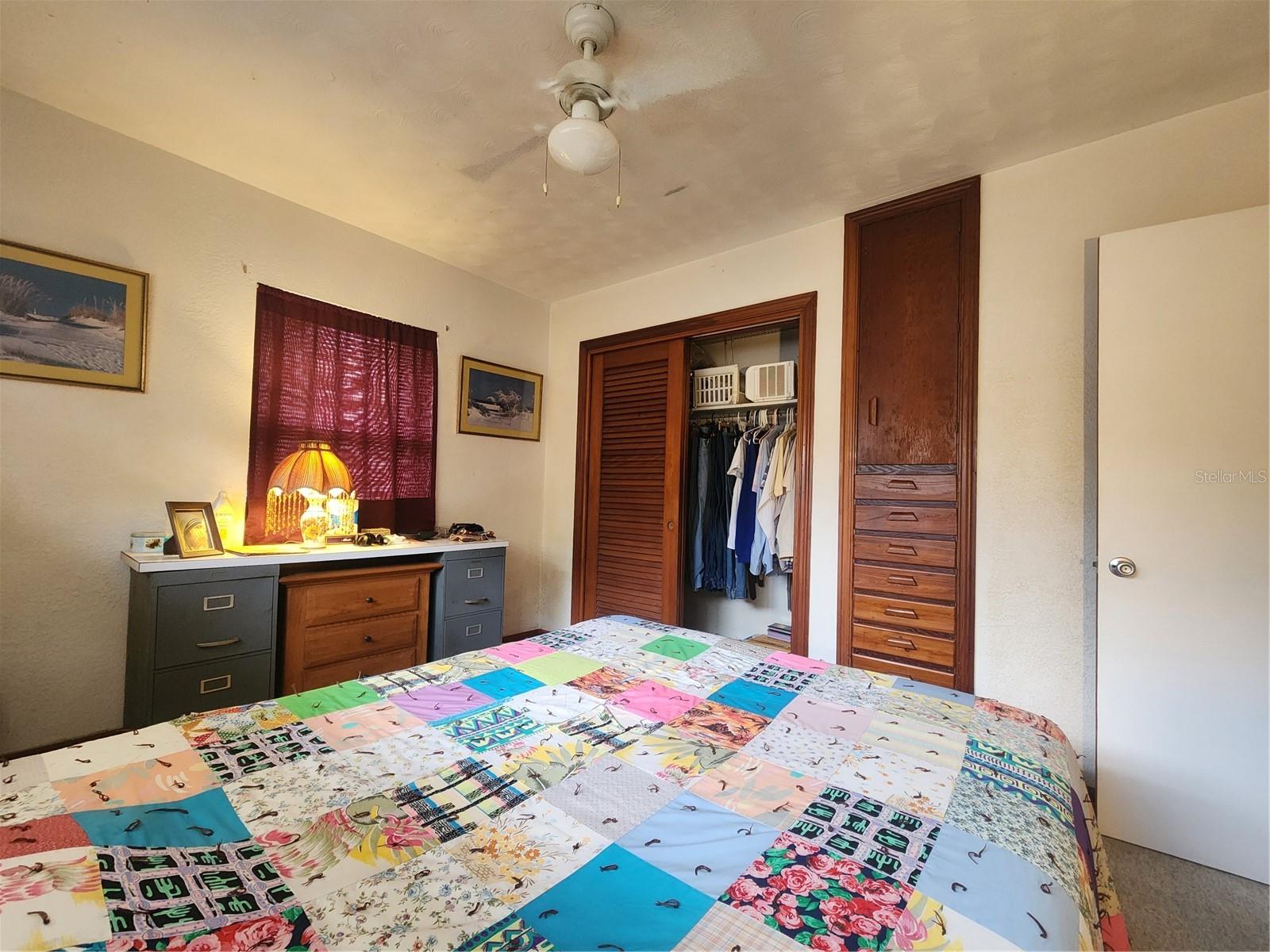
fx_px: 477
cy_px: 476
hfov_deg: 106.2
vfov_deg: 89.9
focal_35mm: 13
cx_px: 635
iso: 400
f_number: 2.2
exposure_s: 1/60
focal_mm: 2.2
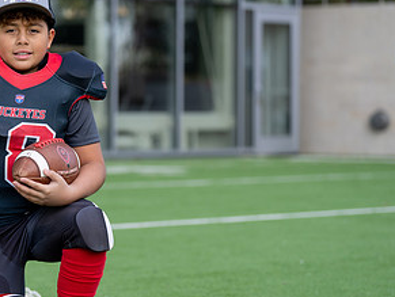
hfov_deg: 11.4
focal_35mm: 172
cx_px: 11
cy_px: 173
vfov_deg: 8.6
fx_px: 1965
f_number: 2.8
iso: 100
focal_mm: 86
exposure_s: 1/400
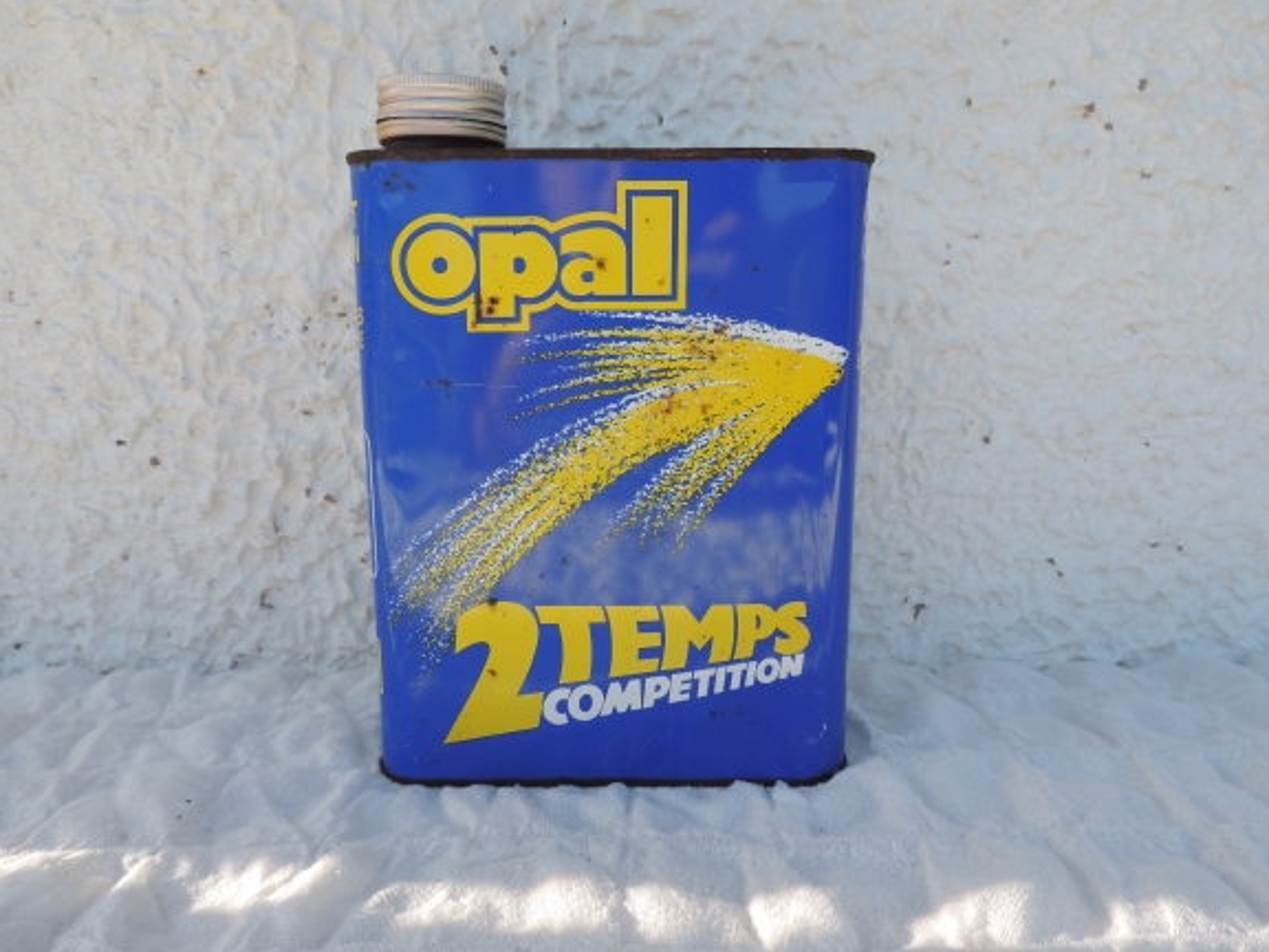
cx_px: 617
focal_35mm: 25
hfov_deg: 69.4
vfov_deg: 54.9
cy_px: 467
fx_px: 916
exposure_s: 1/320
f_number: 3
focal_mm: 4.3
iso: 80
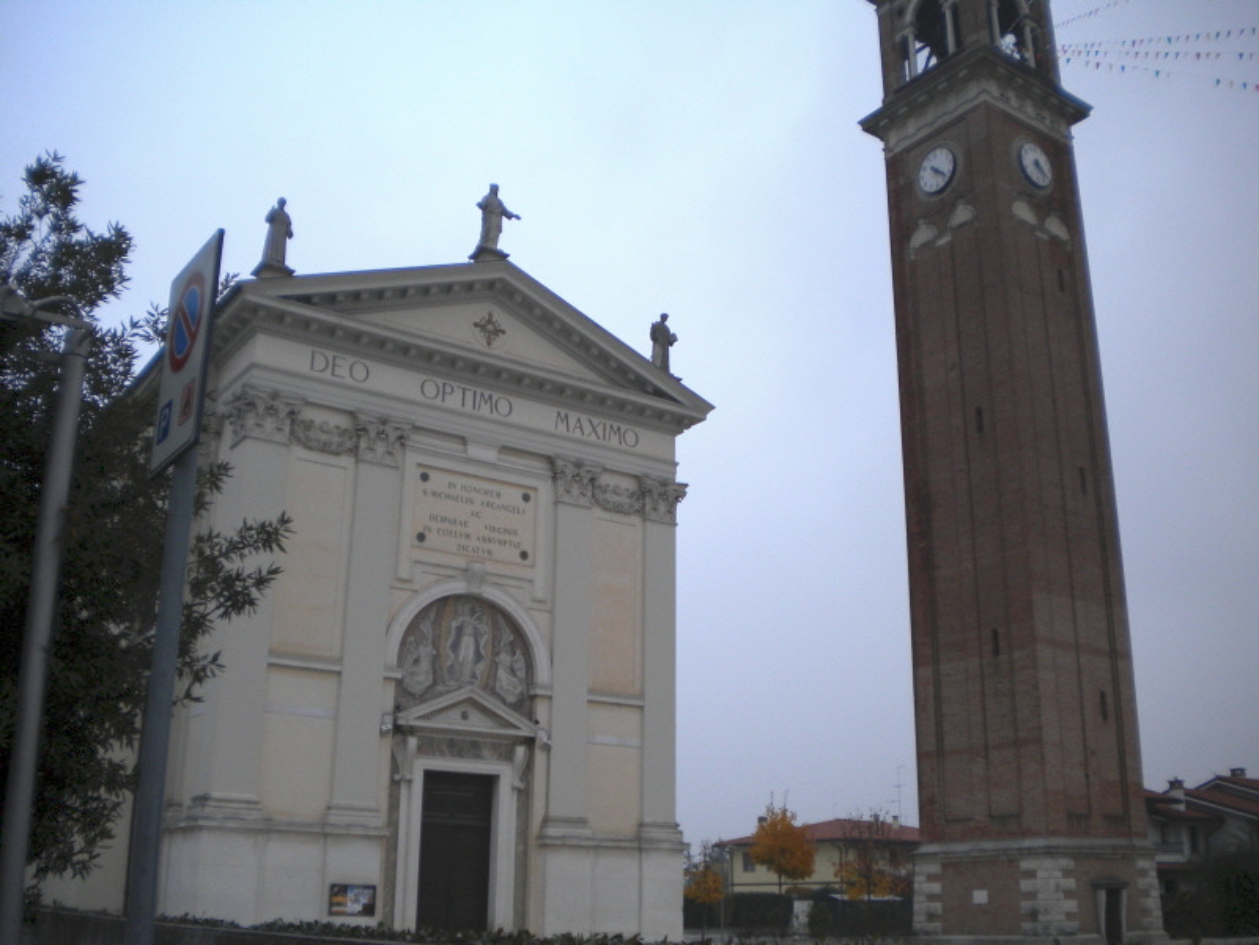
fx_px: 1273
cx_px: 630
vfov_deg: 40.7
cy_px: 472
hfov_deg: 52.6
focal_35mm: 35
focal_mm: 6.3
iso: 84
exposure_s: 1/57.6
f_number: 3.1
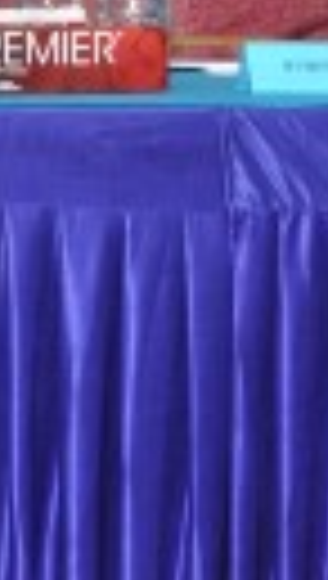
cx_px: 523
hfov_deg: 6.2
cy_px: -54
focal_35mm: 193
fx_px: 2971
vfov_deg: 11.0
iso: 400
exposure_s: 1/125
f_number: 6.3
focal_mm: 22
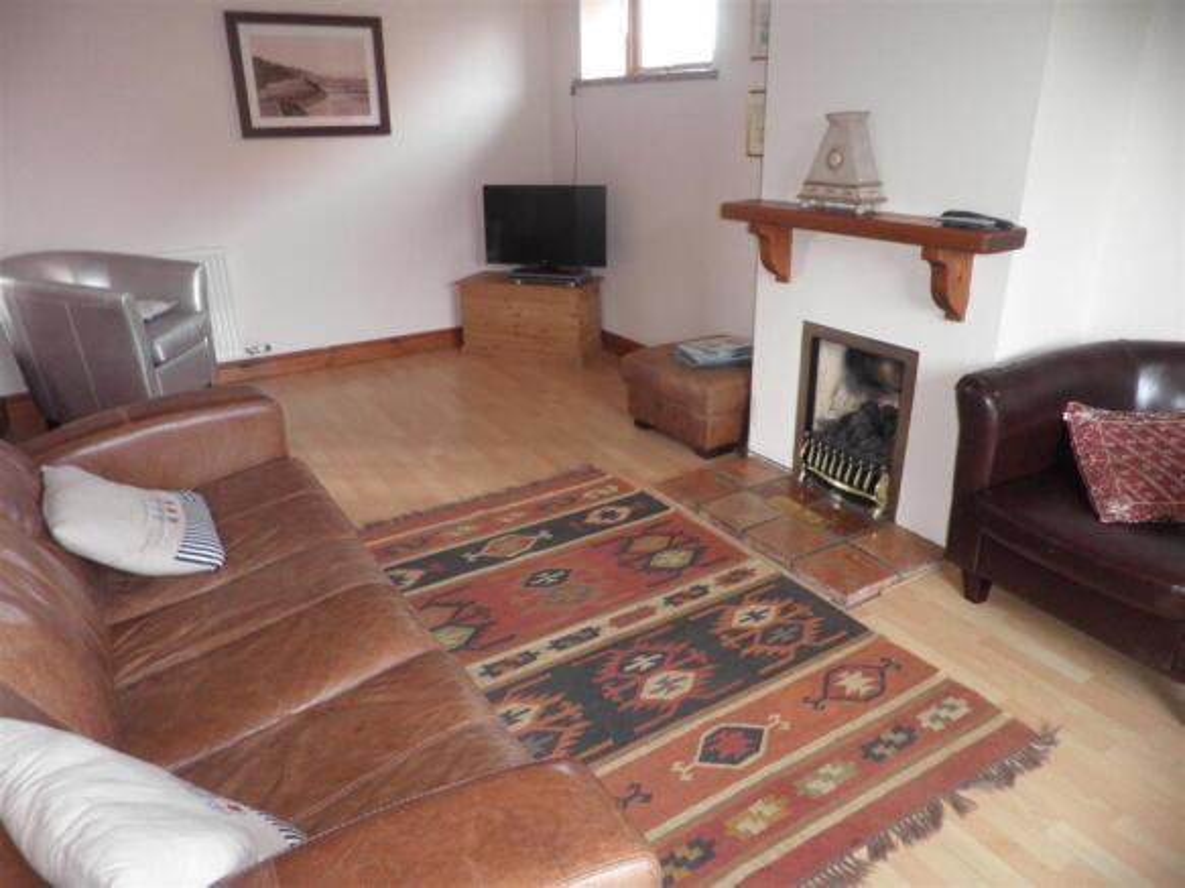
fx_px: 821
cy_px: 444
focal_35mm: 24
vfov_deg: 56.8
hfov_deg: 71.6
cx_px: 592
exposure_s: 1/30
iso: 200
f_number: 3.3
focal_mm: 4.3
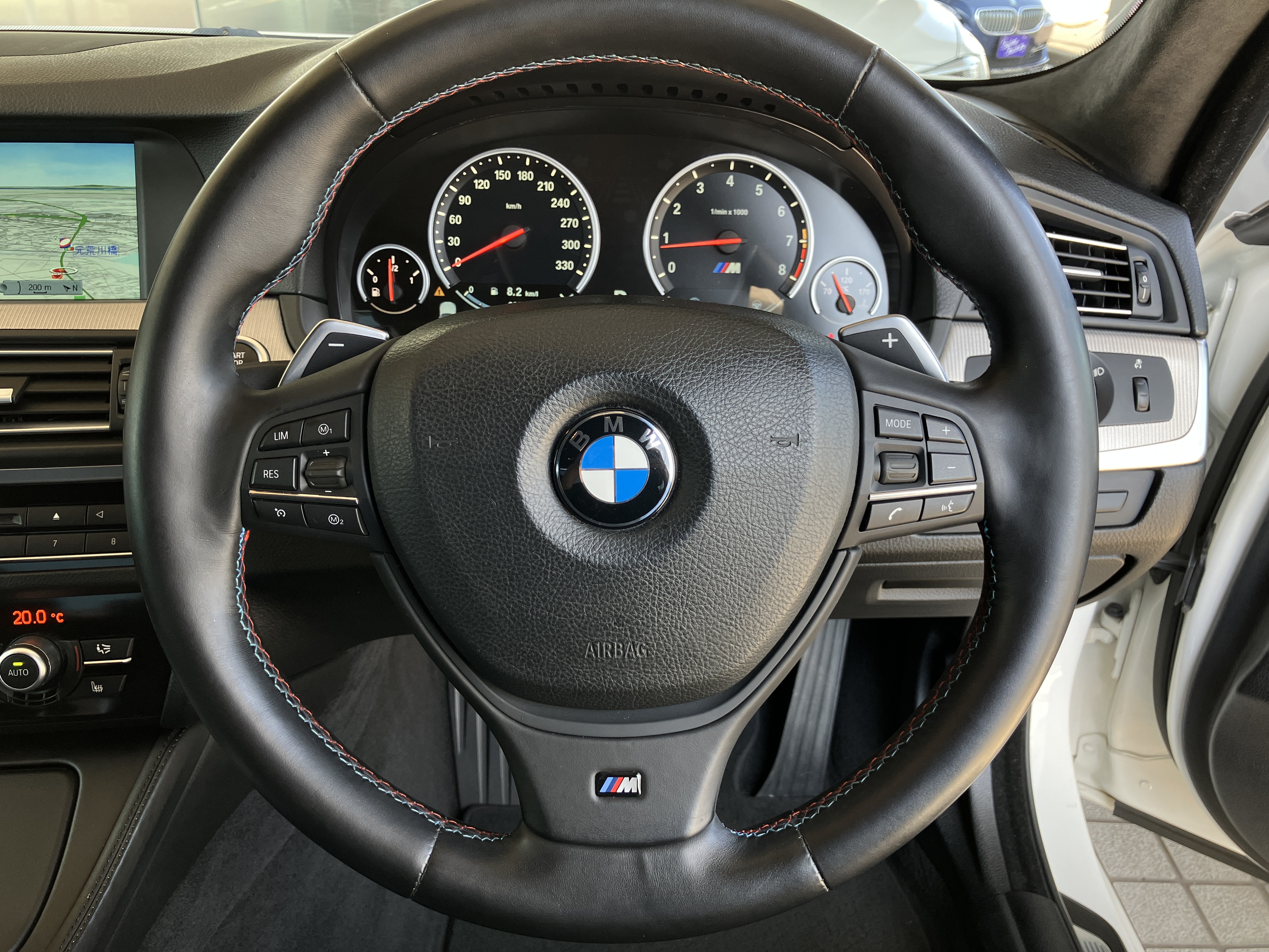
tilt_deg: -27.1
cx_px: 634
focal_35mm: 28
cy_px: 476
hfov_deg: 63.4
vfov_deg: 49.7
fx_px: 1026
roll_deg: -1.7
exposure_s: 1/100
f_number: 1.8
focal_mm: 3.99
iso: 64
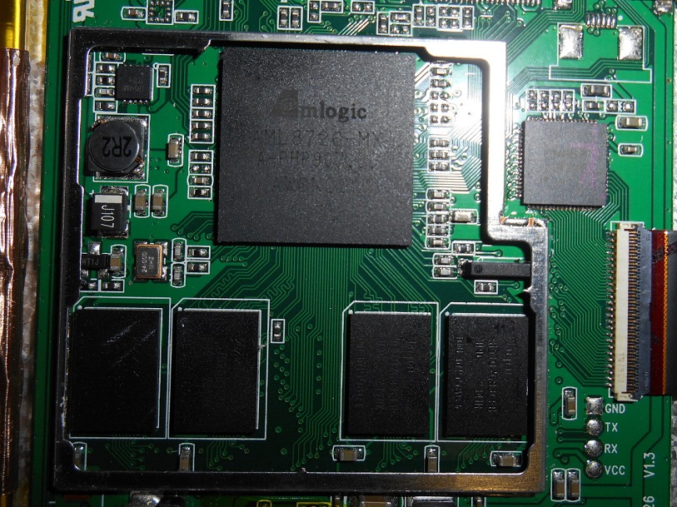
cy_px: 204
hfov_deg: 56.8
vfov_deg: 43.9
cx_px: 351
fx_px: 626
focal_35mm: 32
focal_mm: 4.7
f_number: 11
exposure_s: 1/25
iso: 80
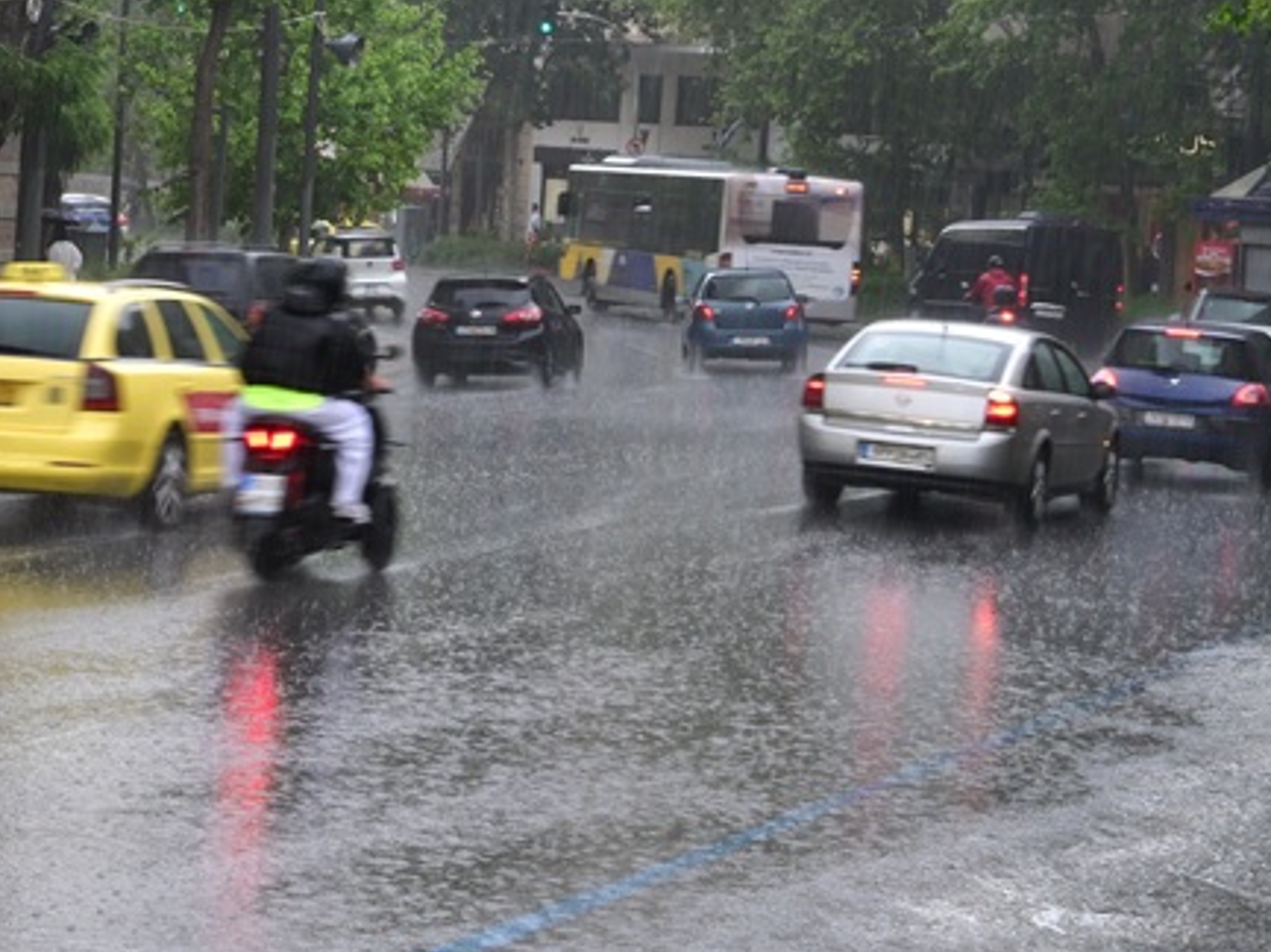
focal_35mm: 120
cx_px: 21
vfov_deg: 12.3
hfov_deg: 16.1
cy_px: 162
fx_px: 4402
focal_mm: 45
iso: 640
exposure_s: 1/25
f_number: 18
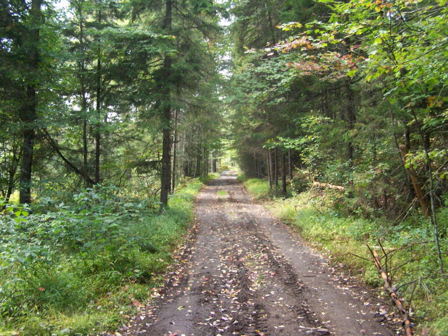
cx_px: 224
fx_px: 492
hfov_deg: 49.0
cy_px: 168
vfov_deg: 37.7
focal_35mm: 38
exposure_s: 1/320
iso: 400
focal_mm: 6.3
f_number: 2.8
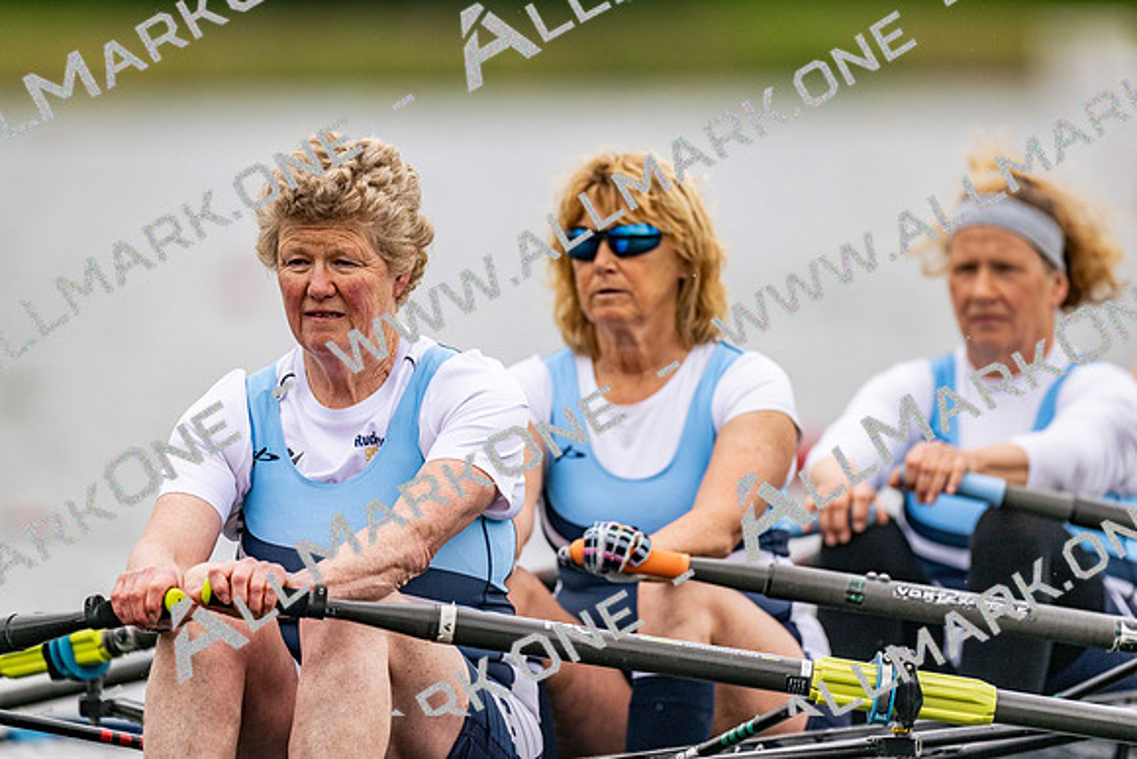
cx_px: 568
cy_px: 380
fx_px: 18954
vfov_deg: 2.3
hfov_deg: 3.4
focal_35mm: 600
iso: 500
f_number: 4
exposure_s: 1/2500
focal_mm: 600
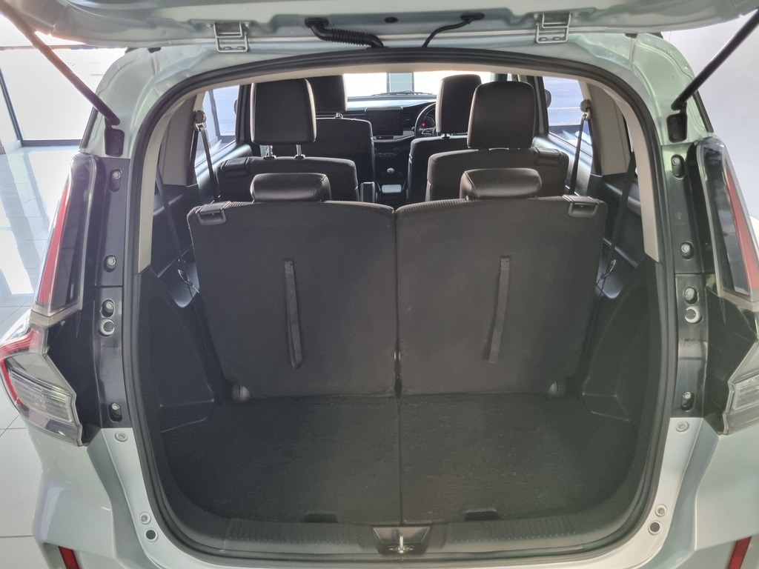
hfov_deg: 67.3
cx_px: 380
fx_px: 570
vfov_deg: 53.1
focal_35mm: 26
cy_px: 284
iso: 640
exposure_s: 1/50
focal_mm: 5.4
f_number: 1.8
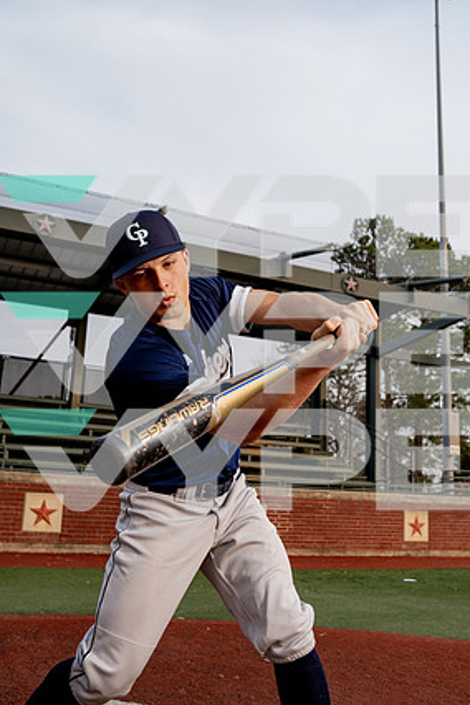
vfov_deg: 51.9
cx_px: 245
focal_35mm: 37
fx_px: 725
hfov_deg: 35.9
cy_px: 344
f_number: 5.6
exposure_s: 1/250
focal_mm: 35
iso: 250
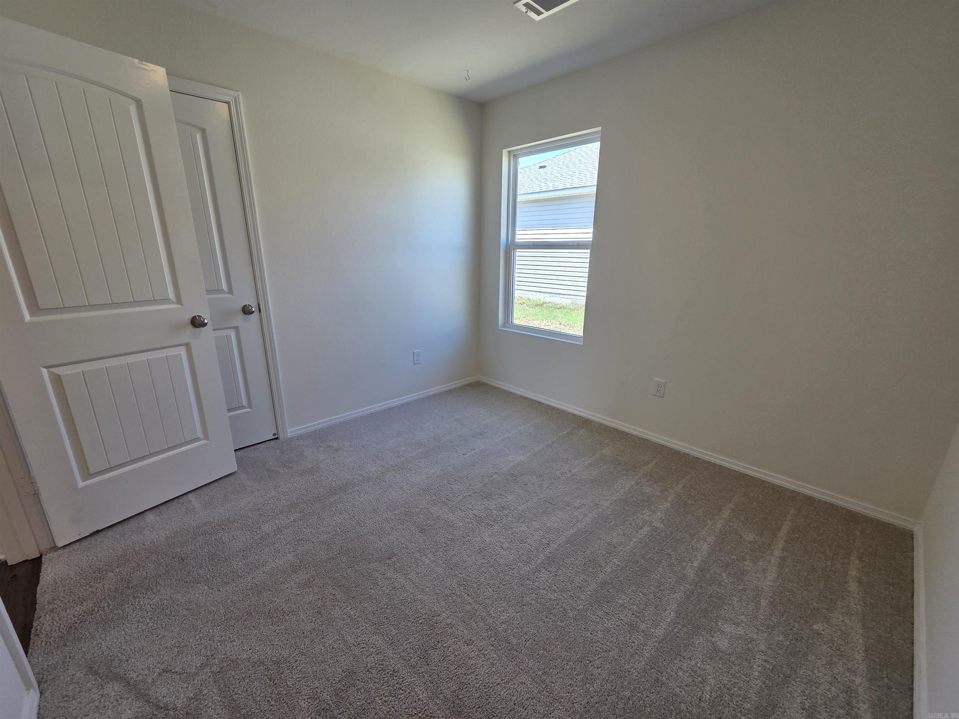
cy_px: 360
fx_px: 360
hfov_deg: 106.2
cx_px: 480
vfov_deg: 89.9
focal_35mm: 13
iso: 80
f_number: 2.2
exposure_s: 1/120
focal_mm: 2.2
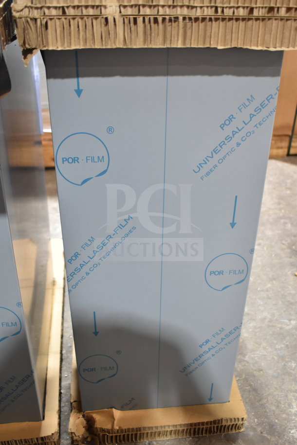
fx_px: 427
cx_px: 148
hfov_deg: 38.4
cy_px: 222
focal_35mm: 34
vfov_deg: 55.1
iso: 800
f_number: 3.8
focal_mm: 23
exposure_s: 1/40
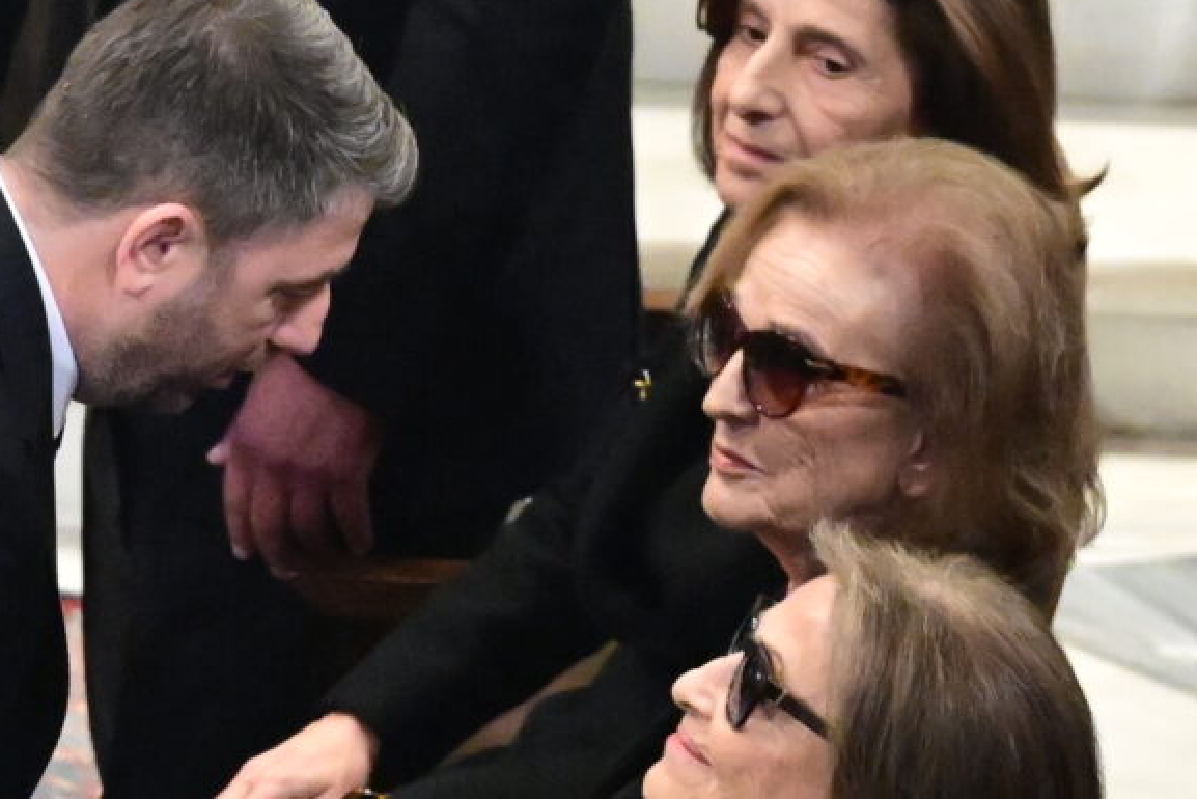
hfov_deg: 3.9
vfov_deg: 2.6
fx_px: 17692
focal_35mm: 532
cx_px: 336
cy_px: 462
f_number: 4.5
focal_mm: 200
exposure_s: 1/320
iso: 8000
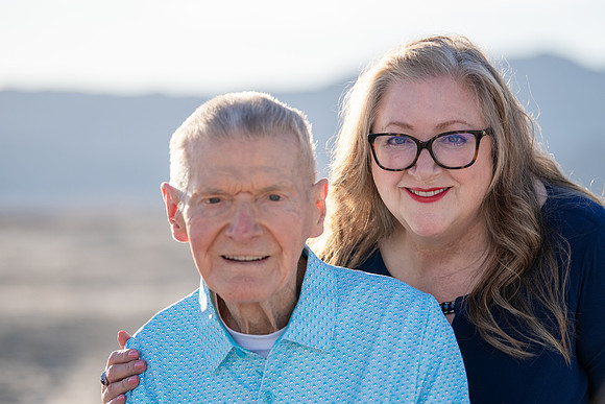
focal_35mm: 152
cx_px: 336
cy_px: 210
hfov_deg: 13.5
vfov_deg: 9.0
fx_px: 2561
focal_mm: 120
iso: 200
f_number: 2.8
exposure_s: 1/2500
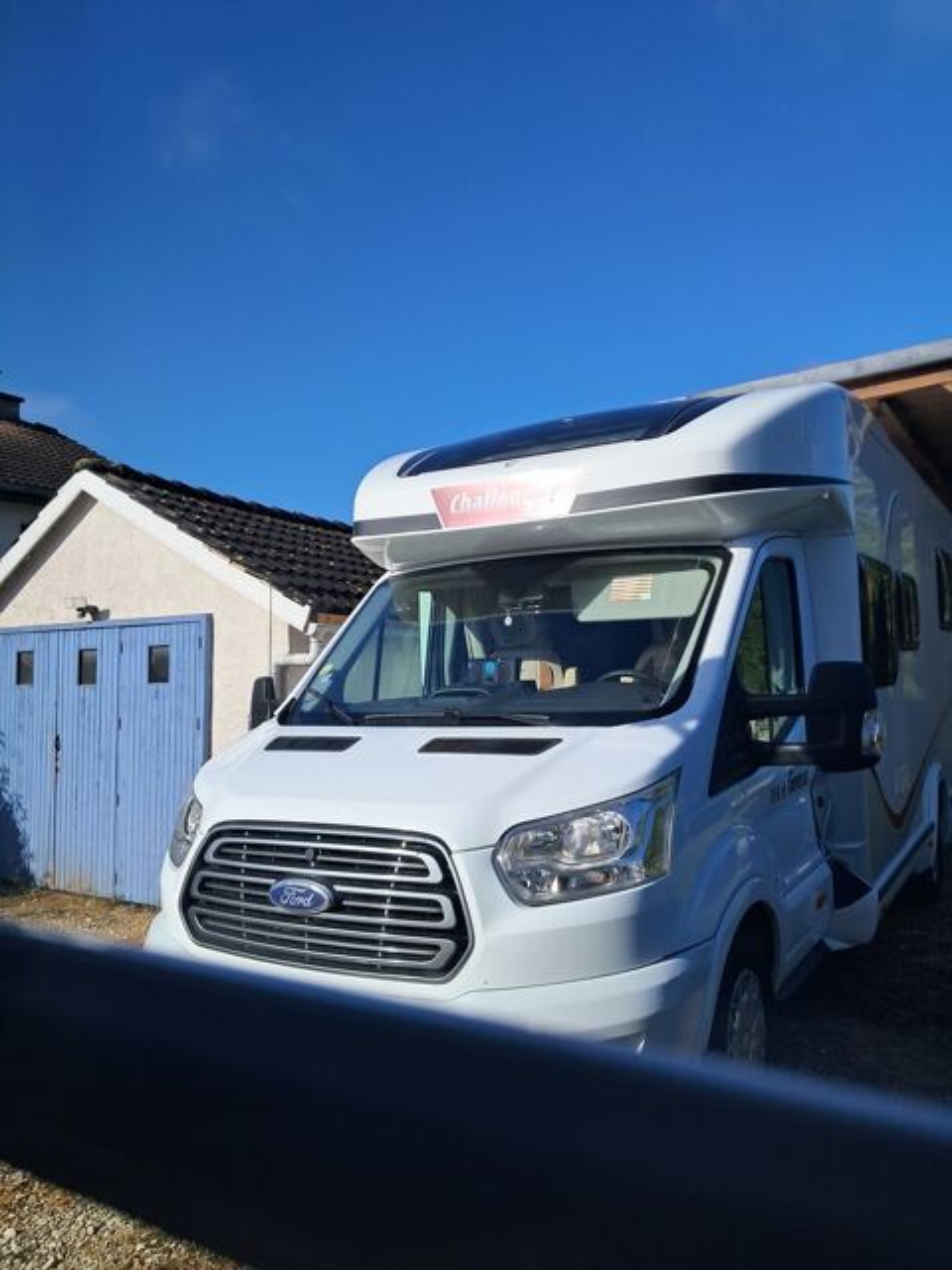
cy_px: 635
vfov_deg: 65.3
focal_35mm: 27
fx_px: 990
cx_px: 476
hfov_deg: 51.4
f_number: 1.8
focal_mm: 4
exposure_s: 1/1022
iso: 50
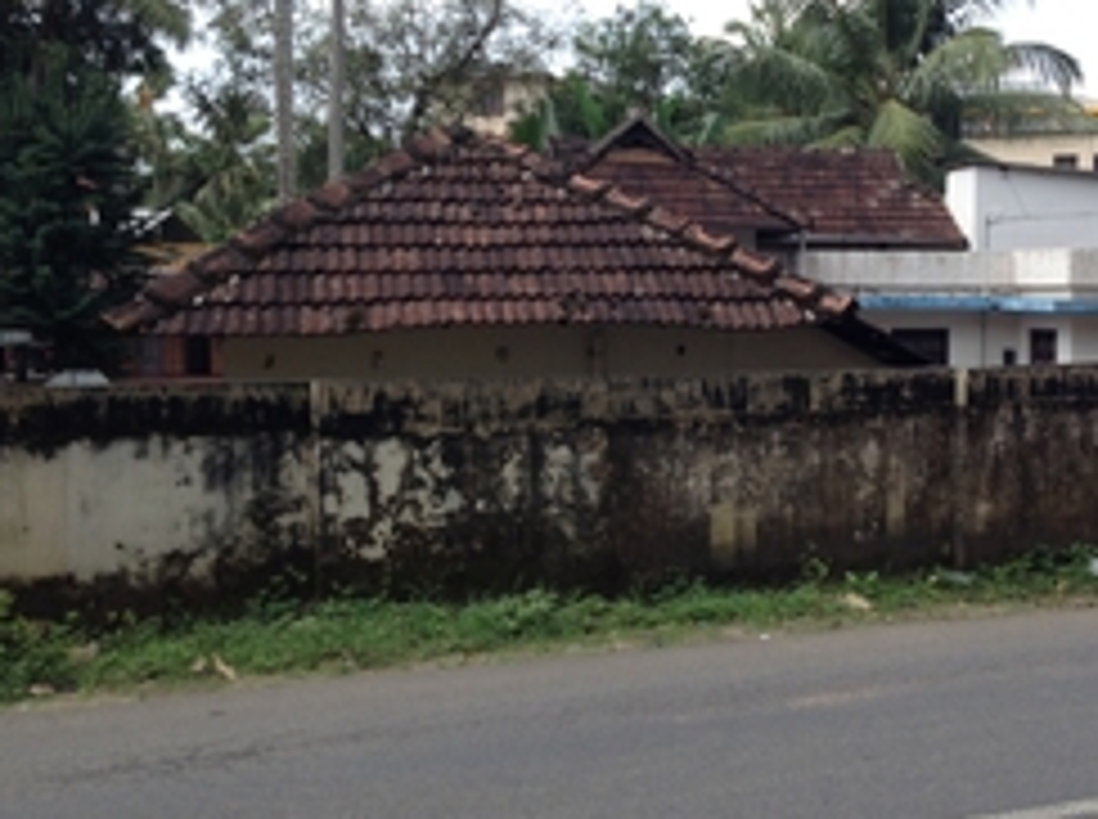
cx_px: 783
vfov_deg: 27.4
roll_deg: -0.5
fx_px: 1678
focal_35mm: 53
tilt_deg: -4.0
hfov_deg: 35.7
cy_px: 423
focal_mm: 4.28
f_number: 2.4
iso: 50
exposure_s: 1/951
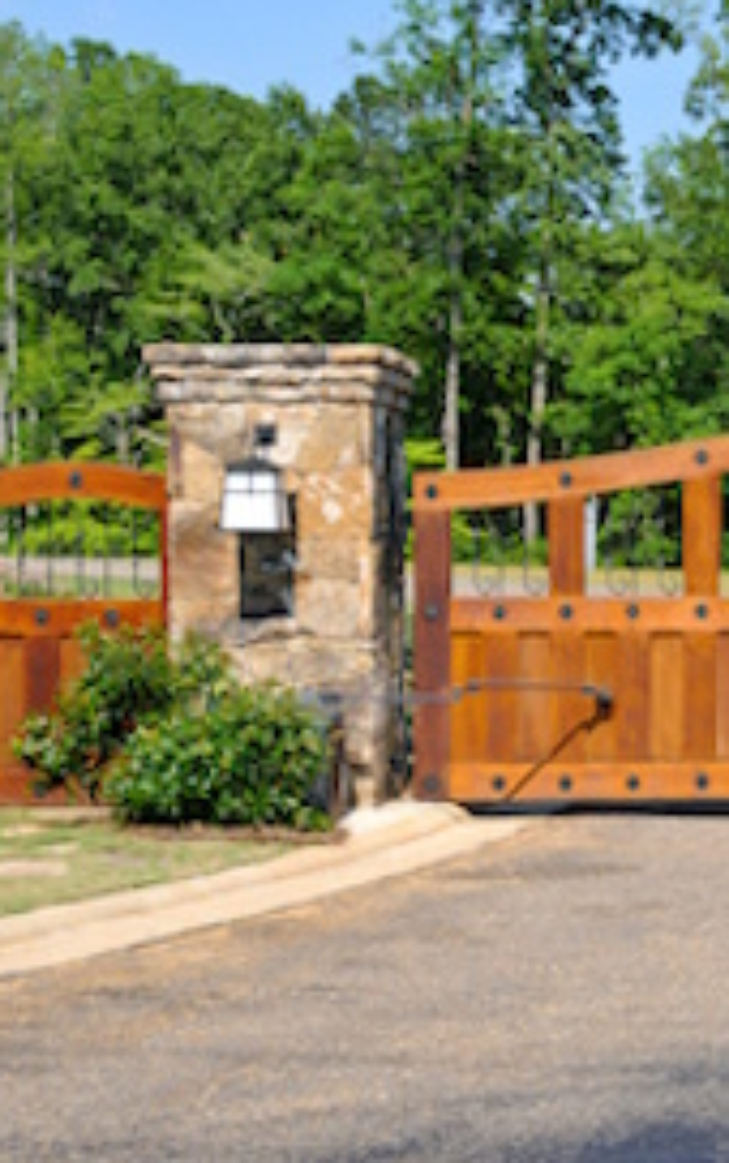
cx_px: 943
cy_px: 547
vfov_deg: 25.5
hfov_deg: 15.4
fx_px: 2568
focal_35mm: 81
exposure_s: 1/160
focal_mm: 32
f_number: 8
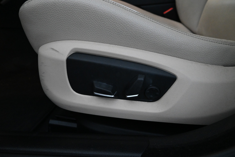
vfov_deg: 53.1
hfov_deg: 73.7
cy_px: 78
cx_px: 118
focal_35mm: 24
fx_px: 157
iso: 4000
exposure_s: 1/80
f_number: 5
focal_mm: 16
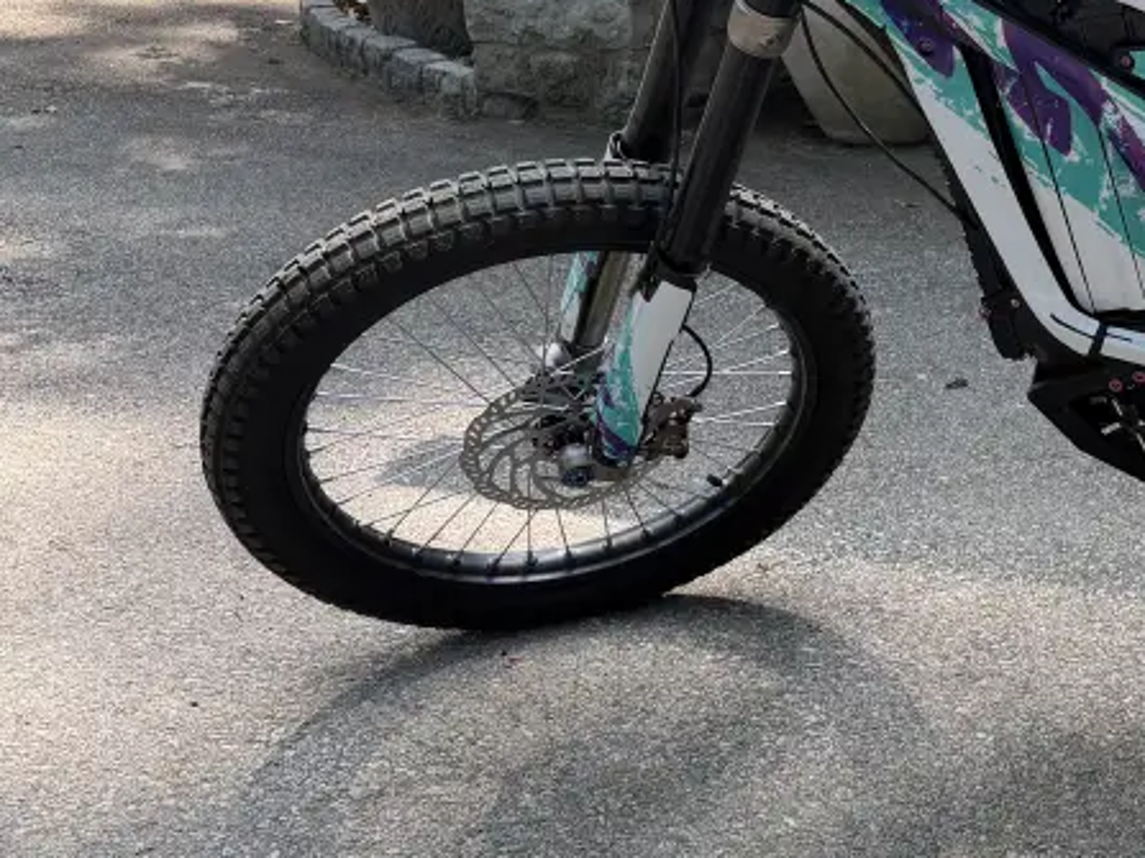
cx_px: 1283
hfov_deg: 30.9
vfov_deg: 26.5
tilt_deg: -18.4
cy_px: 374
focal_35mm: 55
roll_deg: +0.0
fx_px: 1819
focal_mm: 6.76
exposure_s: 1/212
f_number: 1.78
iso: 80
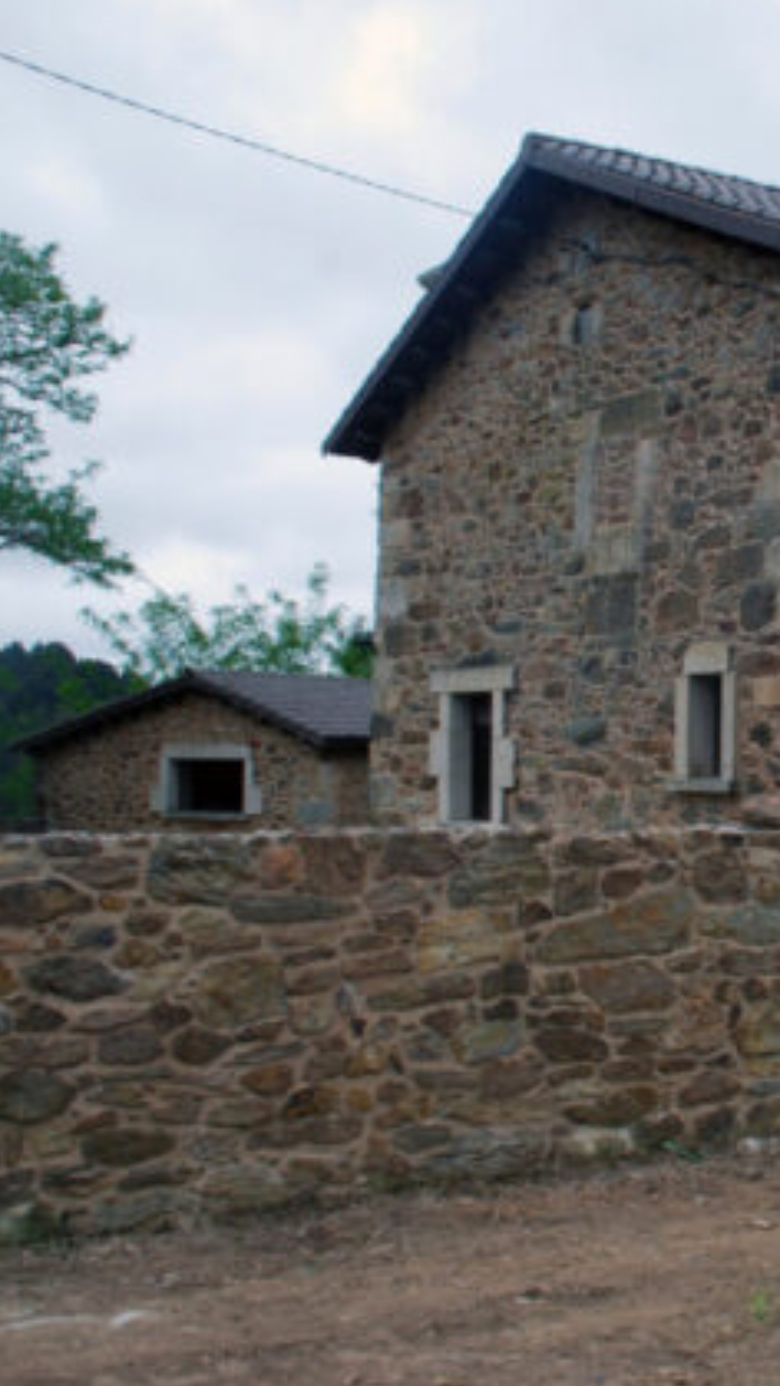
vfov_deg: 42.9
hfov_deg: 23.5
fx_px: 1763
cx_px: 843
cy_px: 698
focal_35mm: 48
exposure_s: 1/100
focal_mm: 20
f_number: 9
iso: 200
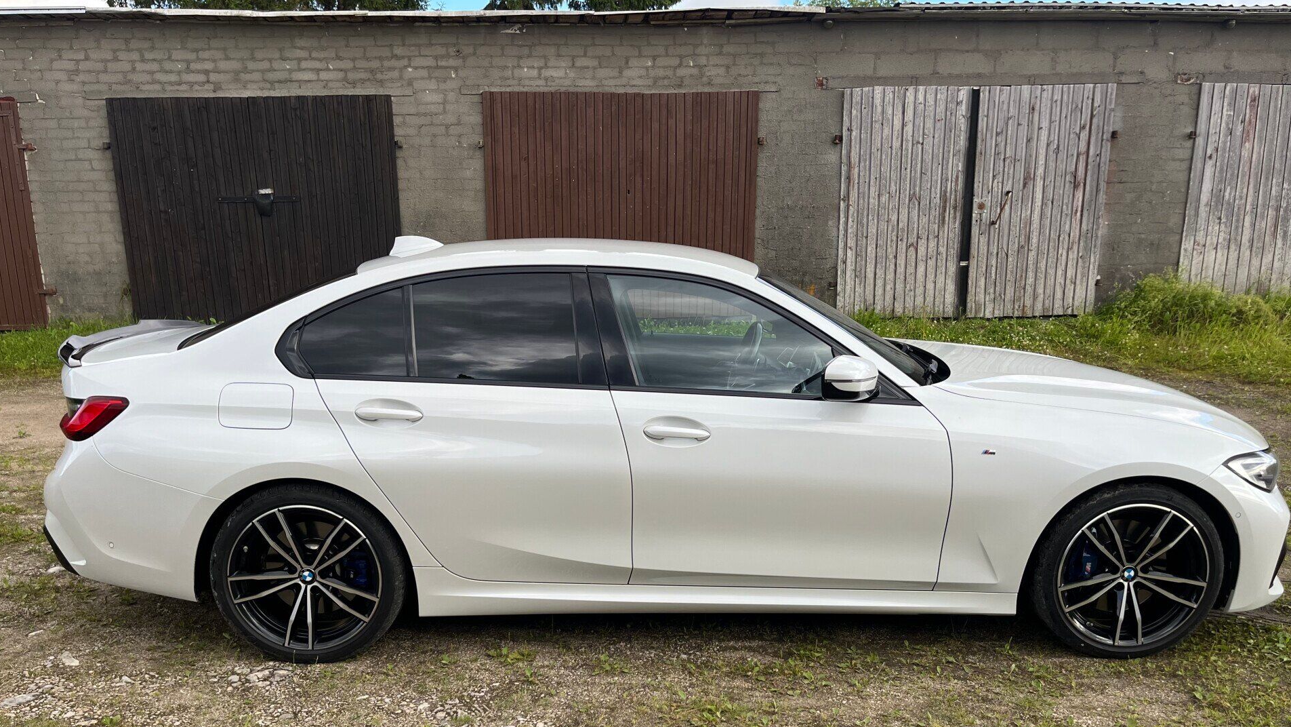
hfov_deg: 66.1
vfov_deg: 39.9
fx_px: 993
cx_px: 657
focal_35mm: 29
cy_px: 459
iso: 50
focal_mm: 5.1
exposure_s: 1/737
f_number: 1.6
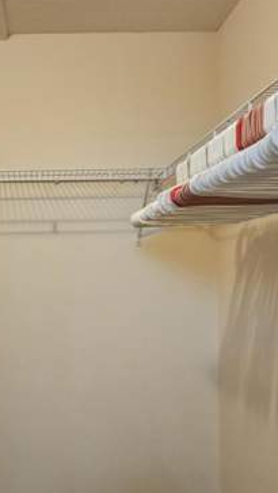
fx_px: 576
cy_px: 305
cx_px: 53
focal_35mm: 44
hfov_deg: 26.6
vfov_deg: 46.0
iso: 800
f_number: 1.8
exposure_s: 1/120
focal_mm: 5.4
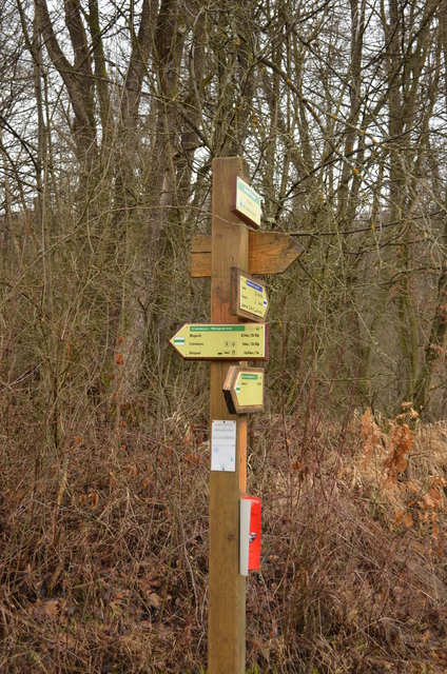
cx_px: 224
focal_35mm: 48
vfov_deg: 41.2
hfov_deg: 28.0
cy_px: 337
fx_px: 898
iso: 200
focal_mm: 32
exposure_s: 1/100
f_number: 5
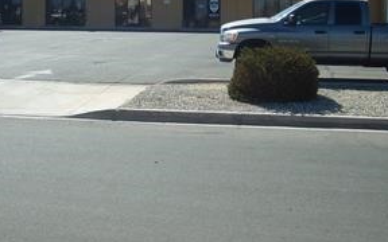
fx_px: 613
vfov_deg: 22.2
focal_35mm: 58
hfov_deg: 35.0
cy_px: 64
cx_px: 167
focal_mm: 5.8
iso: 50
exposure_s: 1/250
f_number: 7.1
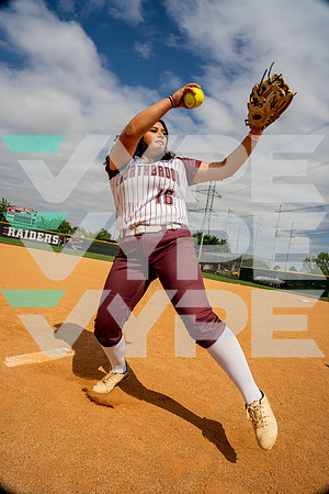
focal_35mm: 20
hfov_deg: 61.9
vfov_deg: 84.0
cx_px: 164
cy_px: 247
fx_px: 274
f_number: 9
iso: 100
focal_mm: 20
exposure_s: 1/640
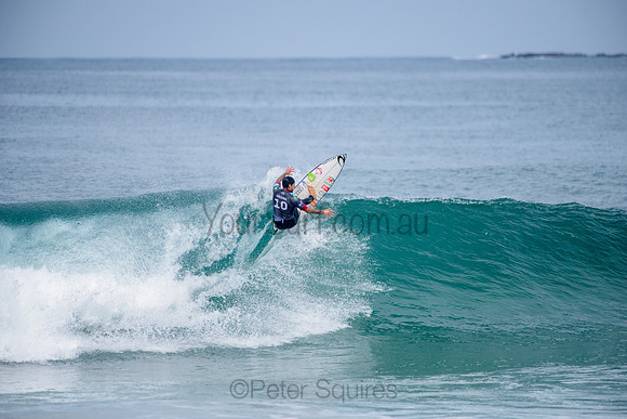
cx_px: 314
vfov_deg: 2.8
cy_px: 210
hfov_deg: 4.1
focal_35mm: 500
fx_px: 8710
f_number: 5.6
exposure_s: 1/2000
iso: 250
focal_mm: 500
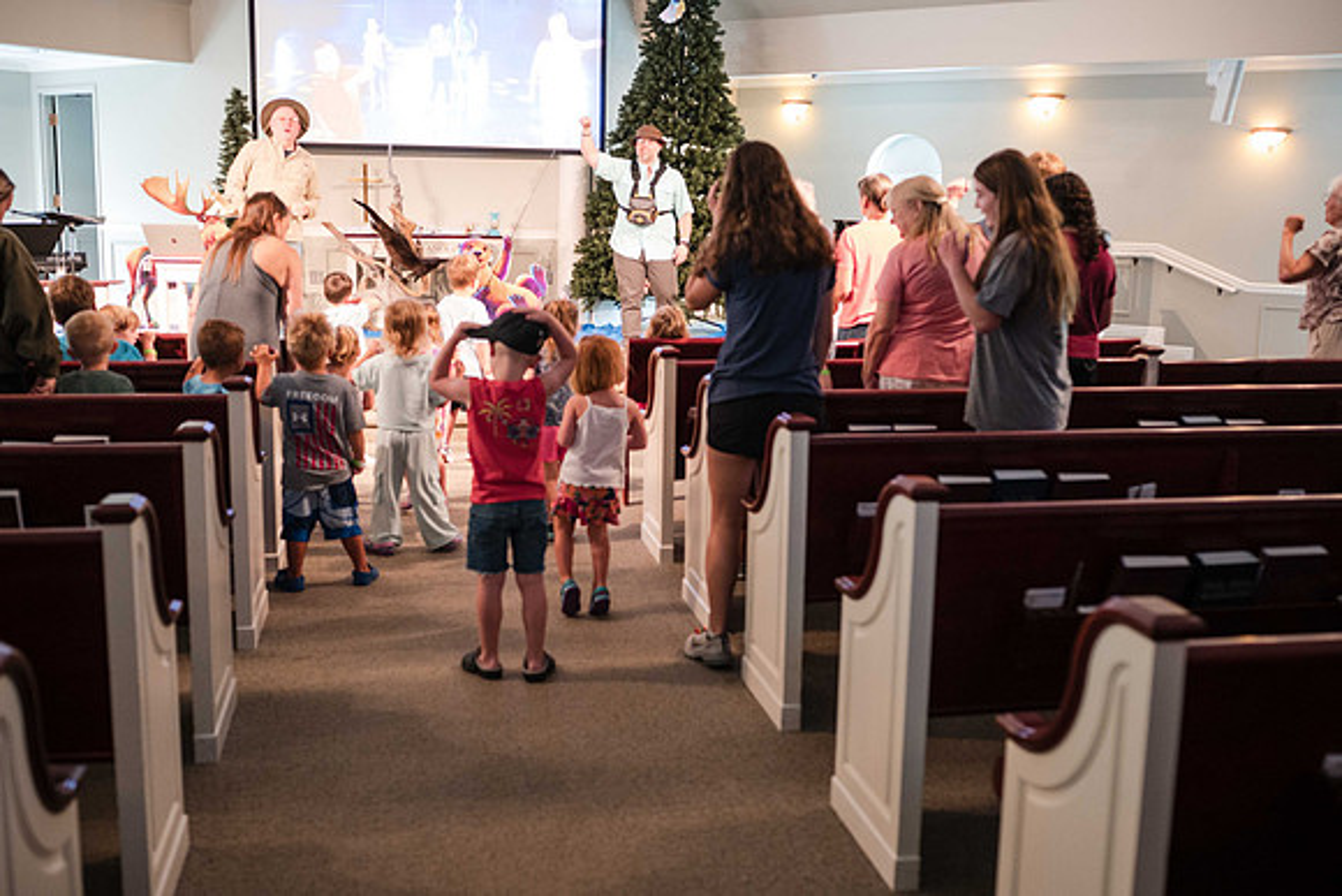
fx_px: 1423
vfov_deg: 34.9
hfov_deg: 50.5
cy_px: 453
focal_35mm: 38
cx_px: 666
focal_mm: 35
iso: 2500
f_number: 2.8
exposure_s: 1/125
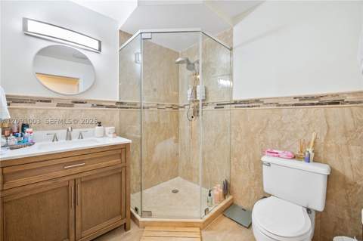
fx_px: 141
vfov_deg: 81.1
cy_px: 120
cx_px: 182
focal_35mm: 14
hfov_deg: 104.3
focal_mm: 14
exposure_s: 1/20
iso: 320
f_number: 8
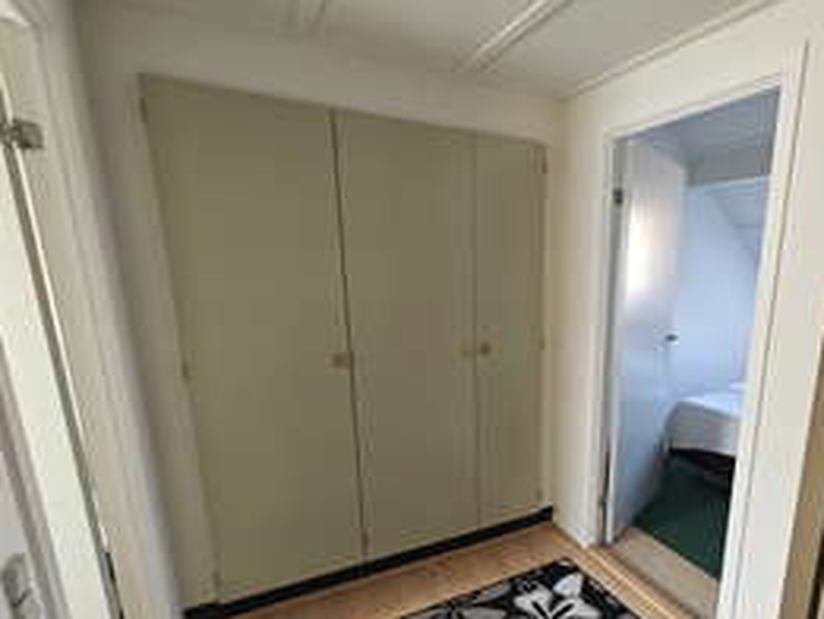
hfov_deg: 79.6
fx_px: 476
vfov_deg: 65.0
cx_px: 535
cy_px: 388
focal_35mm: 20
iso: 320
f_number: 2.2
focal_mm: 2.59
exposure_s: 1/50
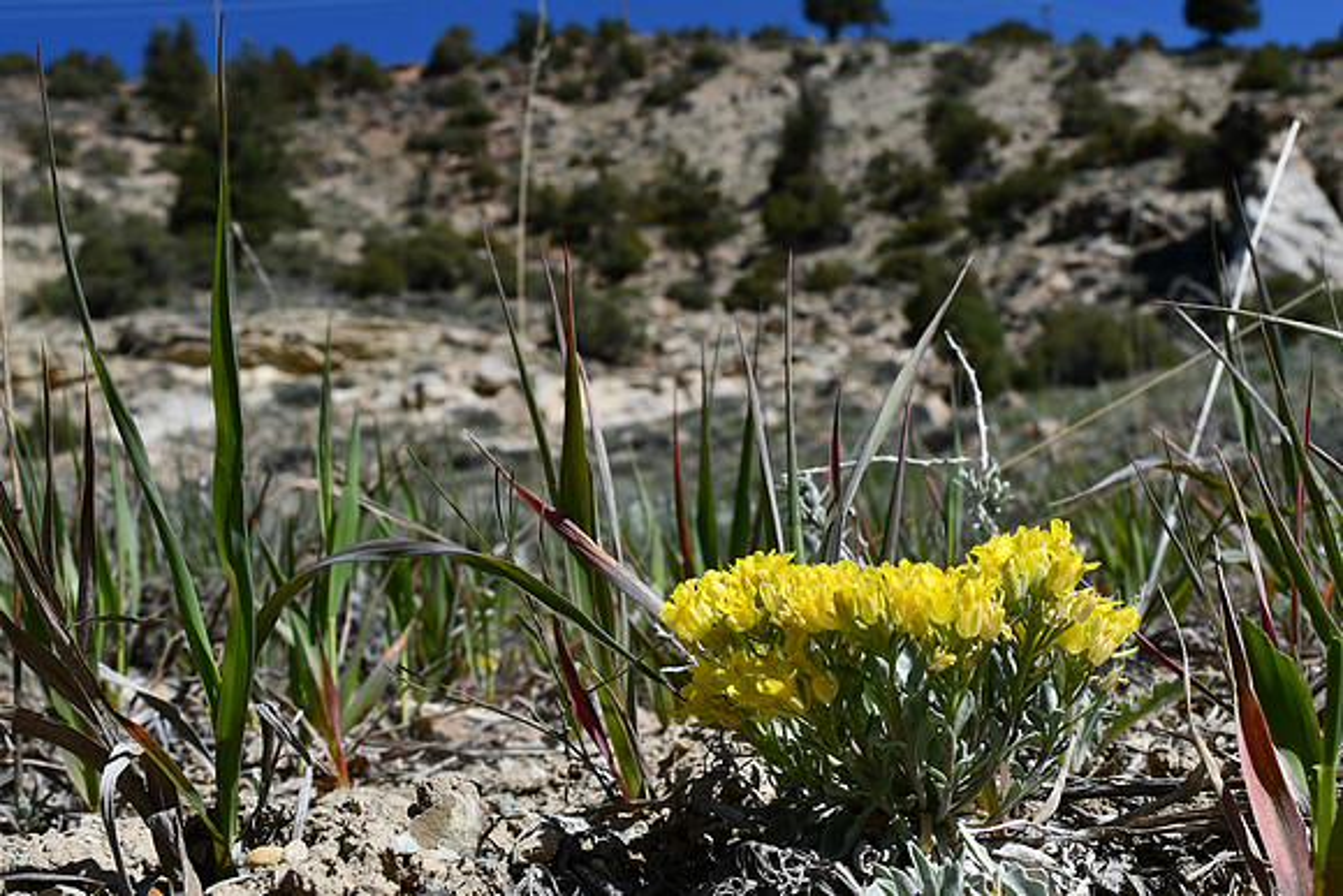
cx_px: 672
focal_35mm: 39
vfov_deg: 34.2
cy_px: 448
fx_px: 1455
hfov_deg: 49.5
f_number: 9
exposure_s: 1/320
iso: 100
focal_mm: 26
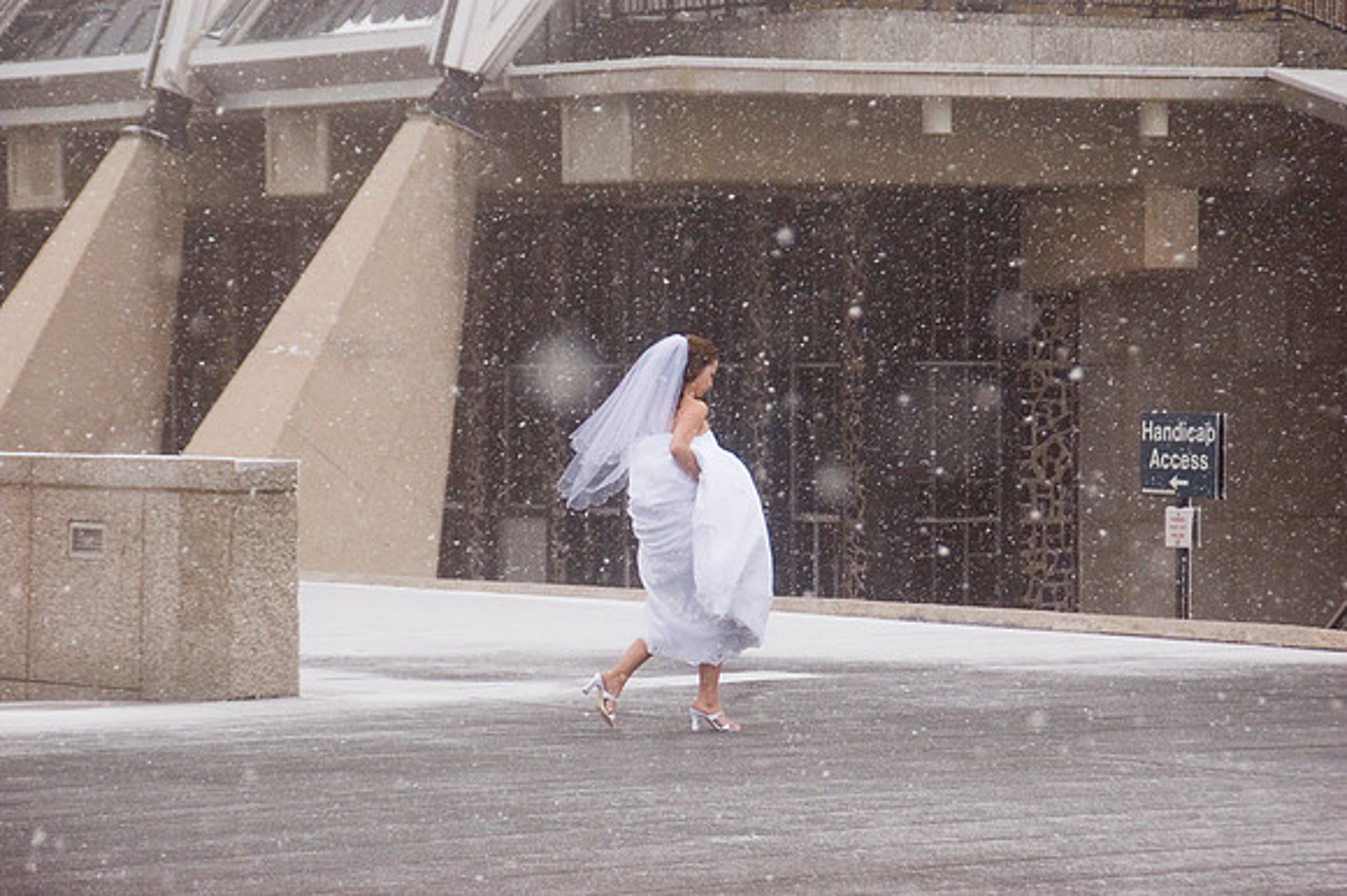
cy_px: 448
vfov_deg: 9.6
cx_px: 674
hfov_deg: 14.4
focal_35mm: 142
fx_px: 5329
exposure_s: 1/500
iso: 200
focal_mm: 95
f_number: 6
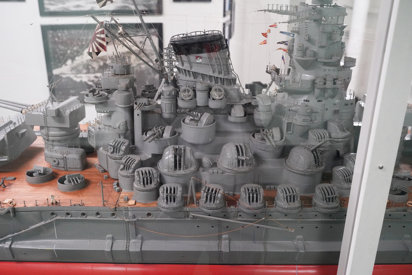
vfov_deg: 37.9
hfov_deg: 54.4
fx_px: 401
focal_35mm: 35
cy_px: 138
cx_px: 206
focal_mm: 35
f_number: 6.3
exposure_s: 1/80
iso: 6400
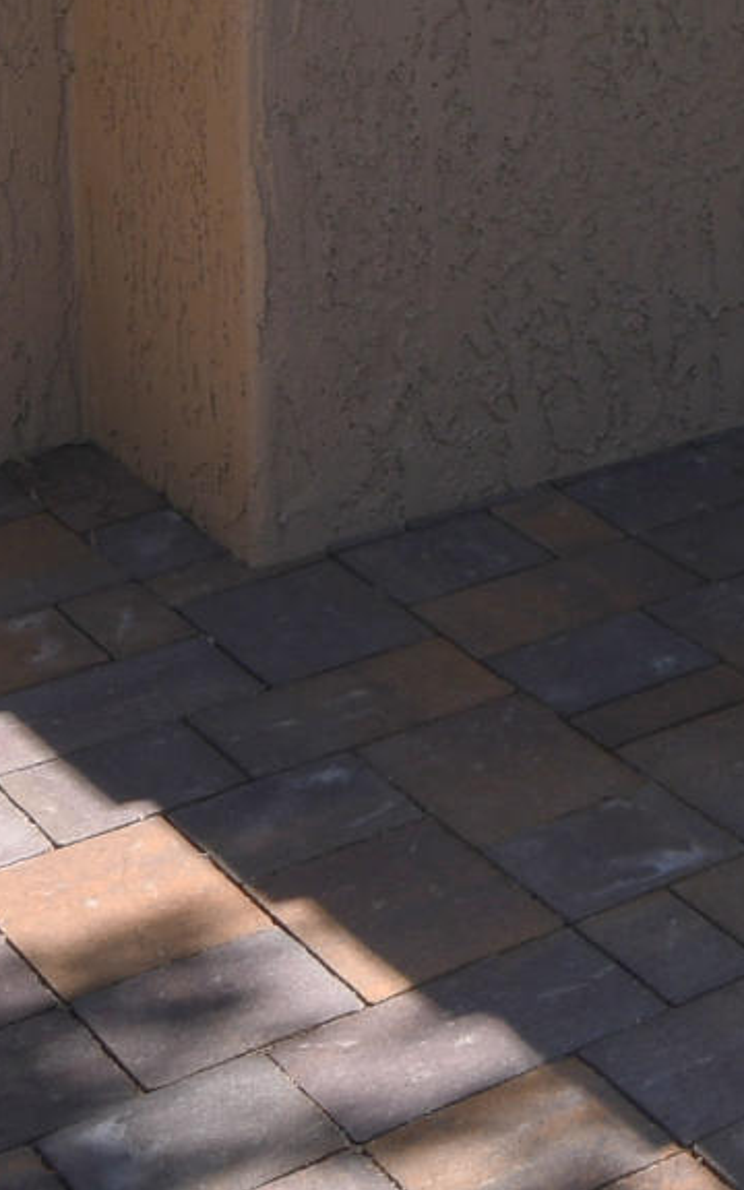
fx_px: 2758
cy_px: -711
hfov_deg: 13.0
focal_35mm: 85
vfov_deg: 20.1
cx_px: 1554
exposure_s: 1/125
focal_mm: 11
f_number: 13
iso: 100
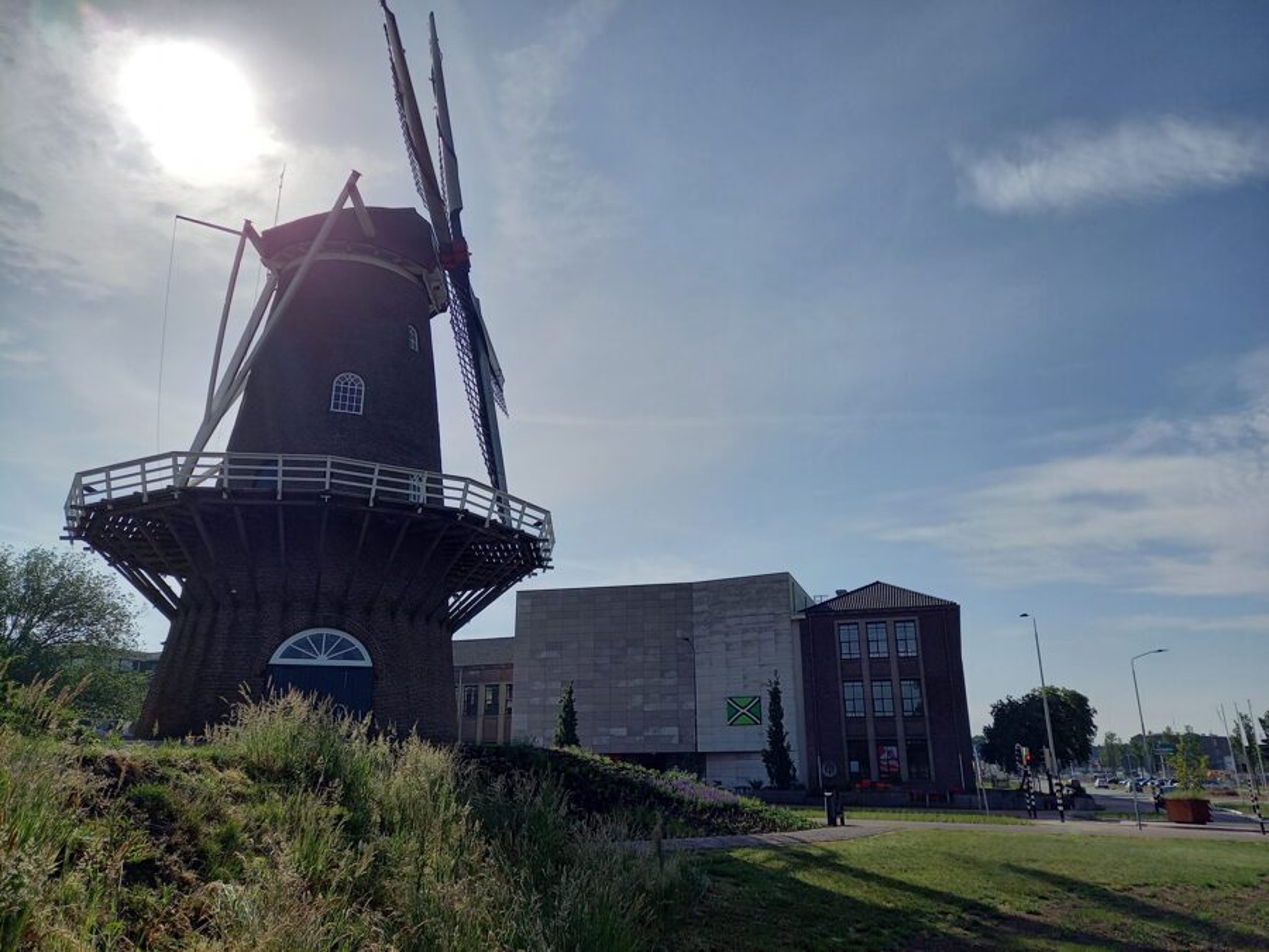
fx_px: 916
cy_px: 476
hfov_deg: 69.4
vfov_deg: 54.9
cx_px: 634
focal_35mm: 25
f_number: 1.8
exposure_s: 1/2487
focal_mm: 4.65
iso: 50
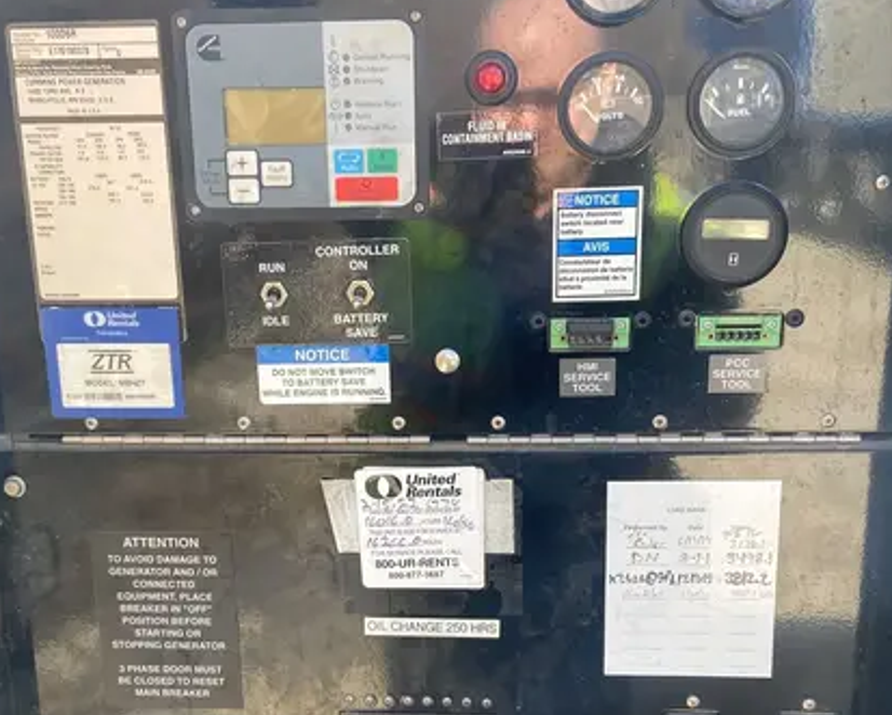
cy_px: 515
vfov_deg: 33.0
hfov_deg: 41.1
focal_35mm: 45
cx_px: 408
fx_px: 1189
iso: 32
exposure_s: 1/181
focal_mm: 4.25
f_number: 1.8
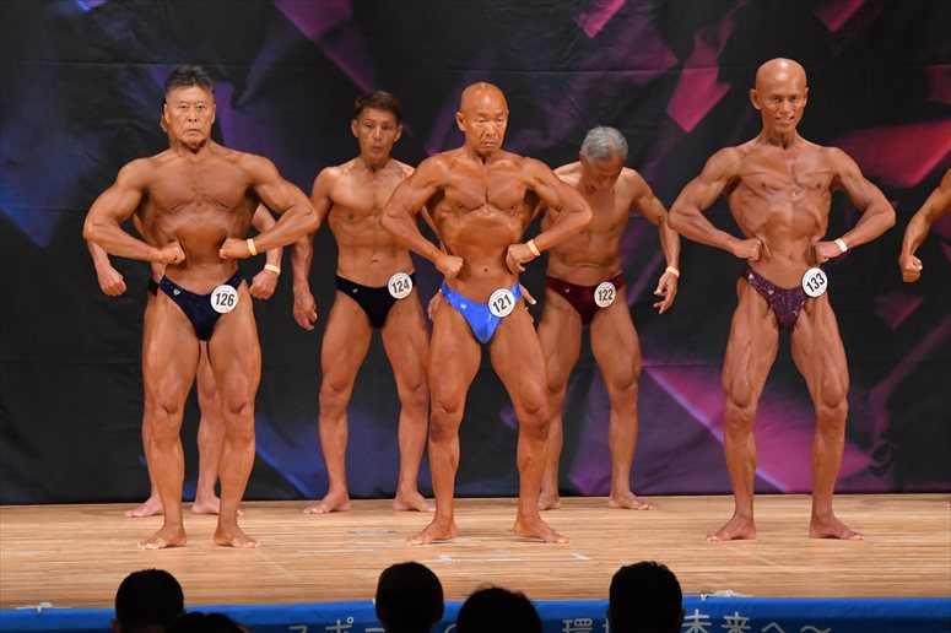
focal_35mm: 255
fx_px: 6733
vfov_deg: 5.4
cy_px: 316
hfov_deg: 8.1
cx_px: 476
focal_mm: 170
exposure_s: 1/400
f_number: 5.6
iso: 5000
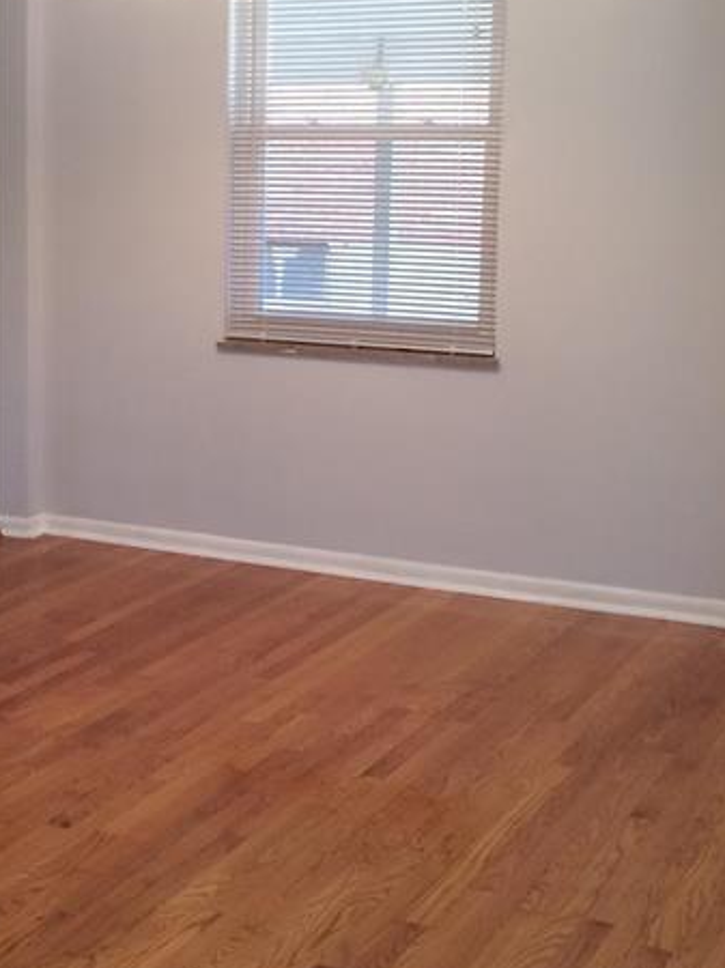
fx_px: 1845
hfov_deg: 21.6
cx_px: 45
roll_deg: -1.0
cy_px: 415
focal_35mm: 66
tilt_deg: -10.4
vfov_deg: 29.4
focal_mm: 4.15
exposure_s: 1/40
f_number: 2.2
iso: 40
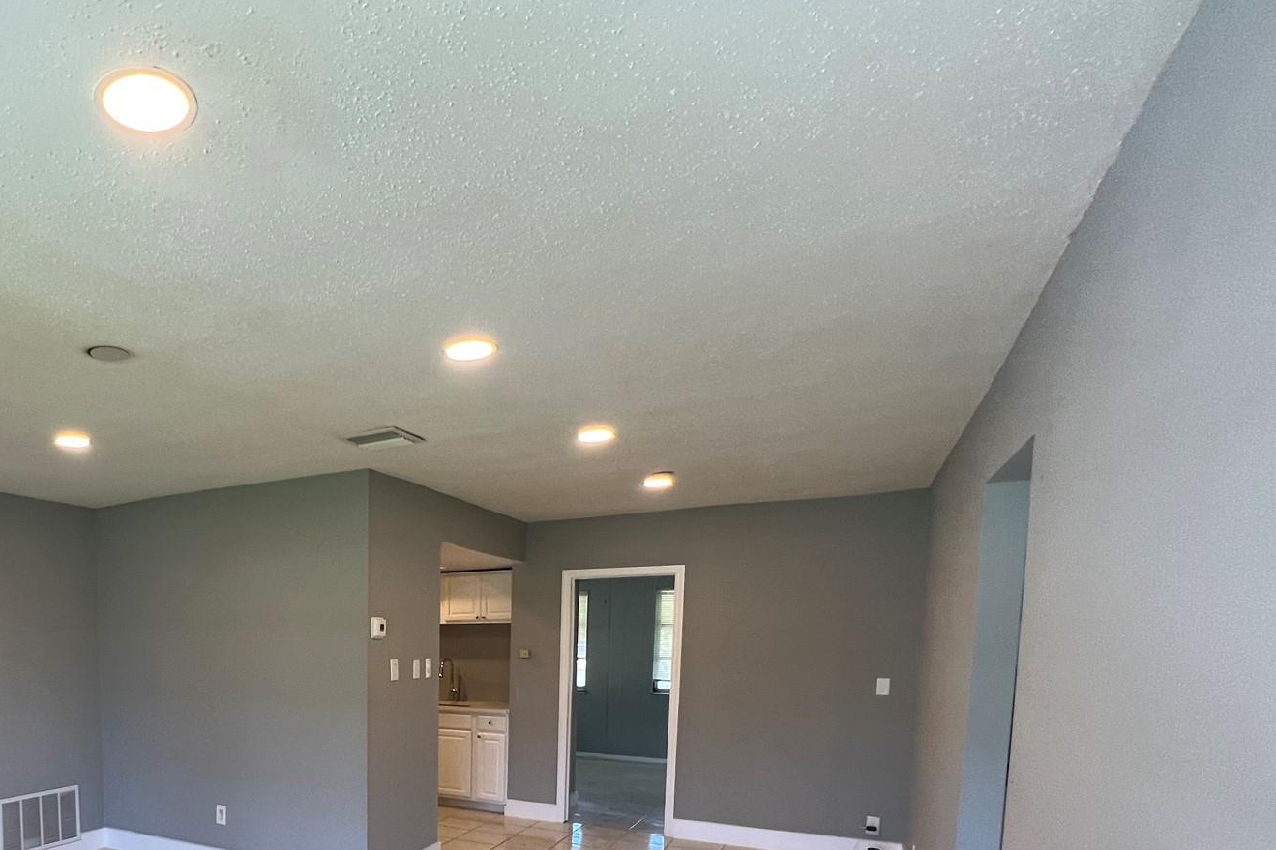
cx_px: 306
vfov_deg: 54.3
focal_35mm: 21
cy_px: 711
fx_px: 744
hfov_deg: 74.8
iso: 160
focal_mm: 1.57
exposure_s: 1/120
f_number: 1.8
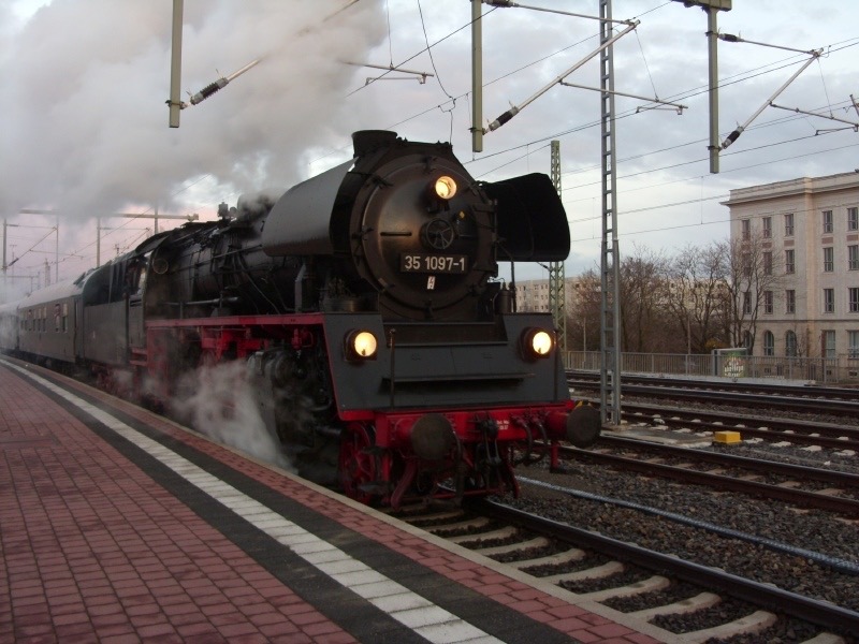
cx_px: 430
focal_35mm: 38
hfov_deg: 49.0
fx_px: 943
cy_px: 322
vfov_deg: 37.7
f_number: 2.8
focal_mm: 6.3
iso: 50
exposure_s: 1/36
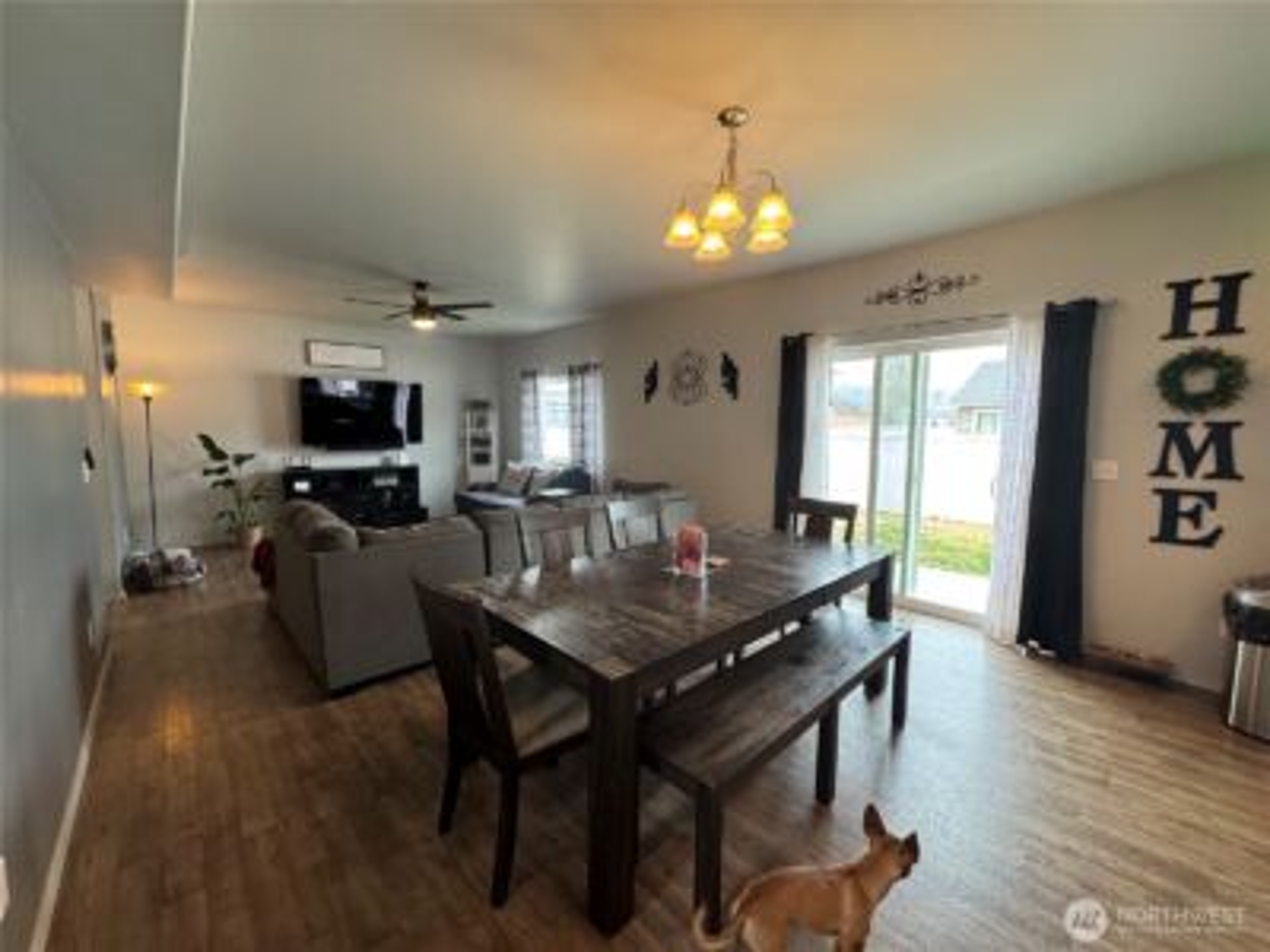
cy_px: 476
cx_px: 635
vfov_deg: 85.7
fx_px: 514
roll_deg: -0.1
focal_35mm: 14
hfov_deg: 102.1
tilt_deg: -6.3
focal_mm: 2.22
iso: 320
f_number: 2.2
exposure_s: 1/120
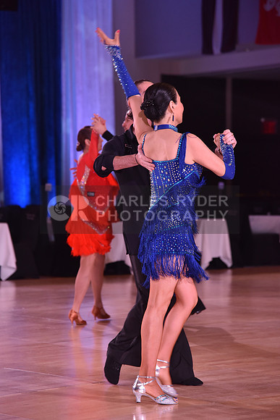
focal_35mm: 120
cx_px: 140
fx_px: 1399
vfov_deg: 17.1
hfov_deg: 11.4
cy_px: 210
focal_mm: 120
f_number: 4.5
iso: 1250
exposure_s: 1/250
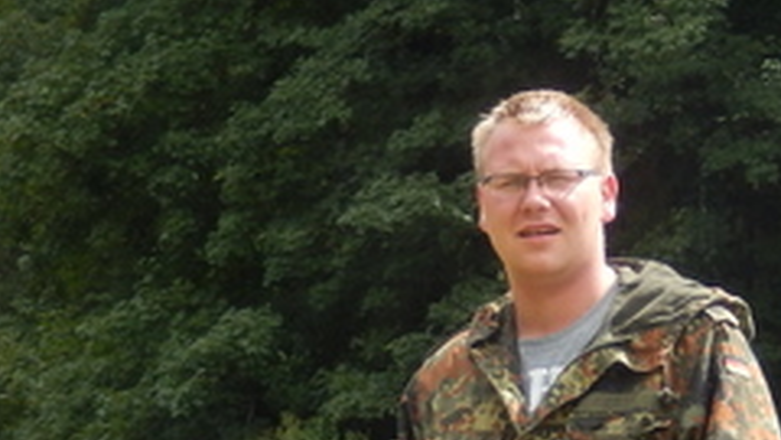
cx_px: 225
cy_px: 443
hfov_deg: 11.6
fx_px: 3831
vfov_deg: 6.5
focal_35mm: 185
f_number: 4.5
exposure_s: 1/320
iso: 125
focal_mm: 9.2
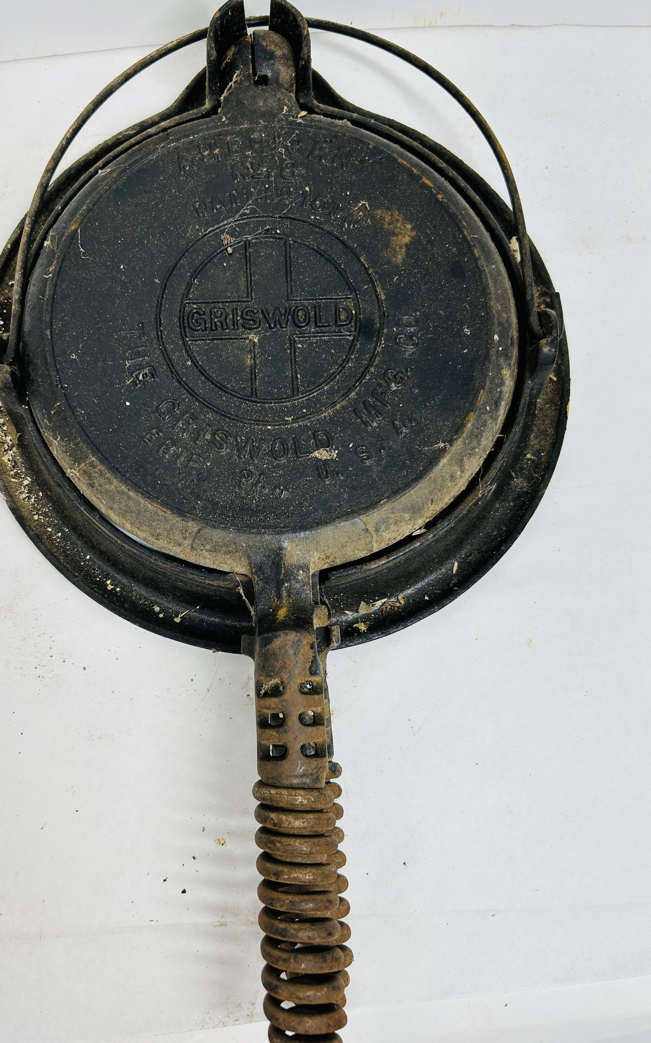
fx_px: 795
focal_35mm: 28
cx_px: 281
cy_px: 513
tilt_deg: -78.1
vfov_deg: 66.5
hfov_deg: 44.4
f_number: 1.5
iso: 40
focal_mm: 5.7
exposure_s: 1/247
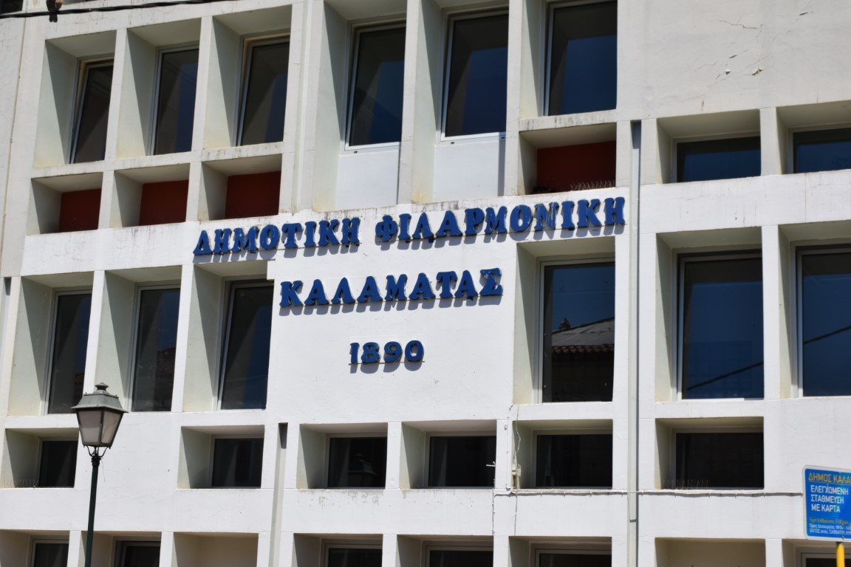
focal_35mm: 60
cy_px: 284
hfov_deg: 33.4
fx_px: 1418
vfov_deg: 22.6
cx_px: 426
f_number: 11
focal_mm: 40
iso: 200
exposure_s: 1/500
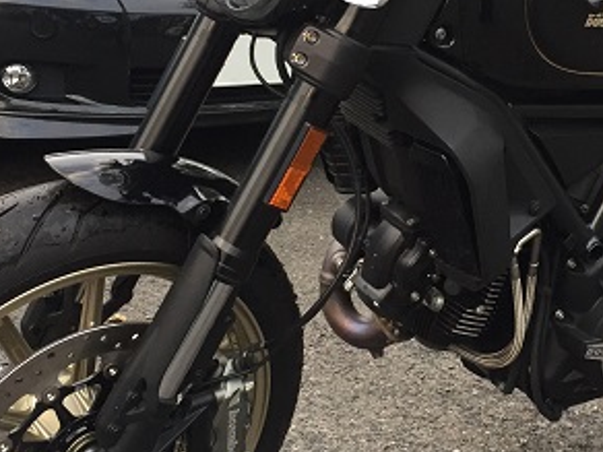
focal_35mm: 70
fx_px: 1219
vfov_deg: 21.0
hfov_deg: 27.6
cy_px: 181
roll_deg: -4.3
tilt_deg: -12.8
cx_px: 392
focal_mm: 4.15
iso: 32
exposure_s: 1/30
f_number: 2.2
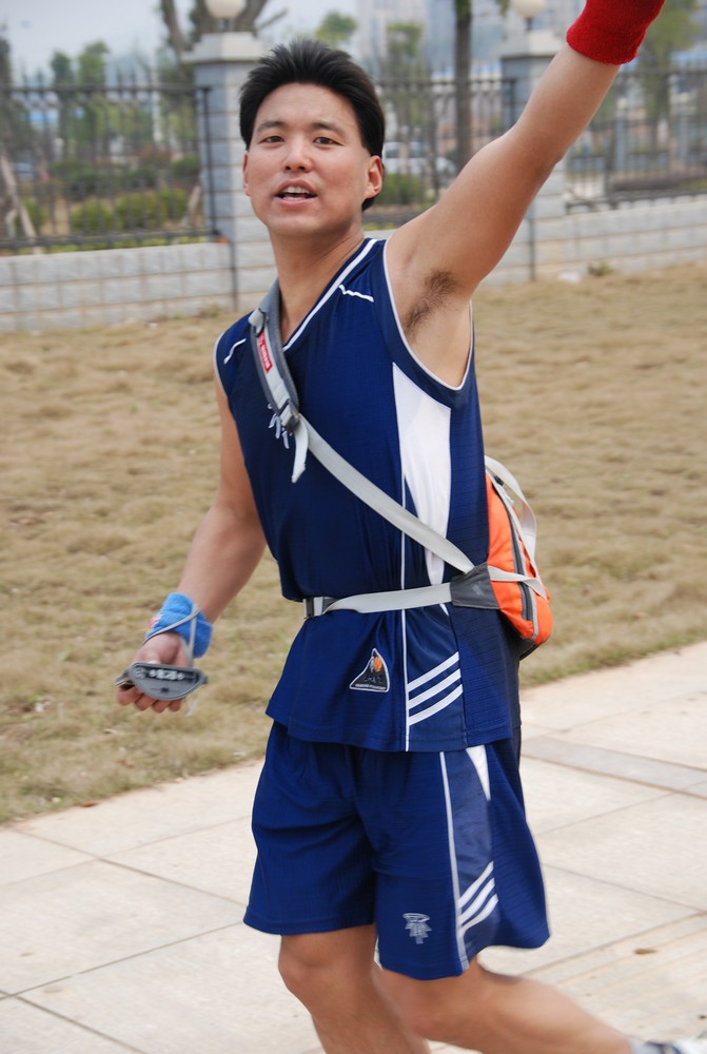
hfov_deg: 17.6
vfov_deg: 25.9
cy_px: 527
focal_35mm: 78
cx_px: 354
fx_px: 2287
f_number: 5
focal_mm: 52
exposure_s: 1/200
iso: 100
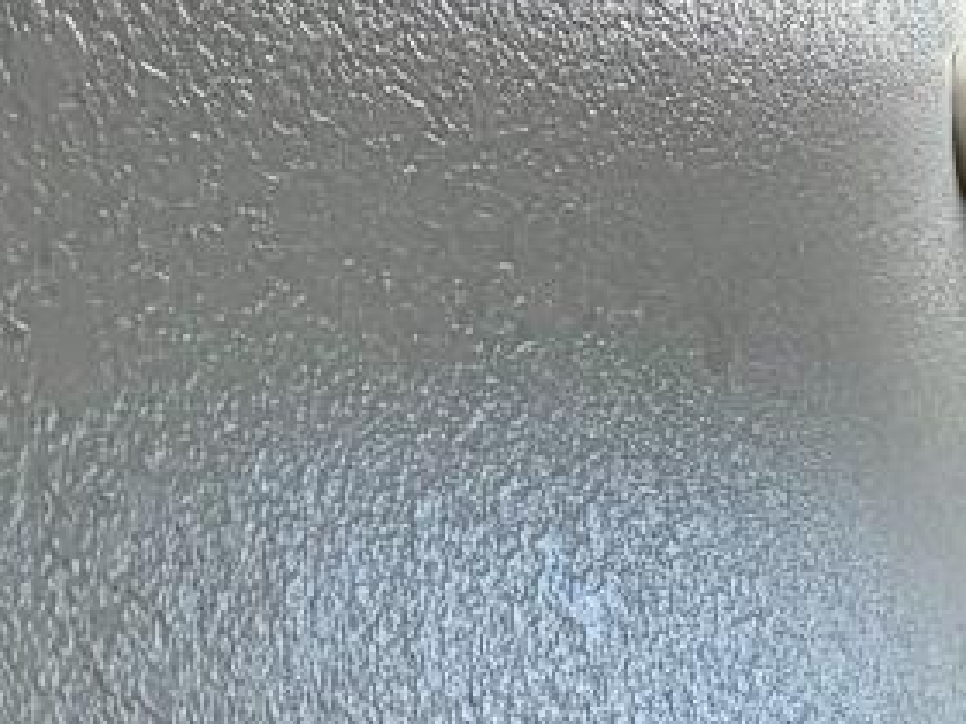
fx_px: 2093
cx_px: 2011
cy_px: 867
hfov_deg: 17.3
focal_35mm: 75
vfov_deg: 18.6
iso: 250
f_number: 2.2
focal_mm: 2.22
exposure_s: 1/120
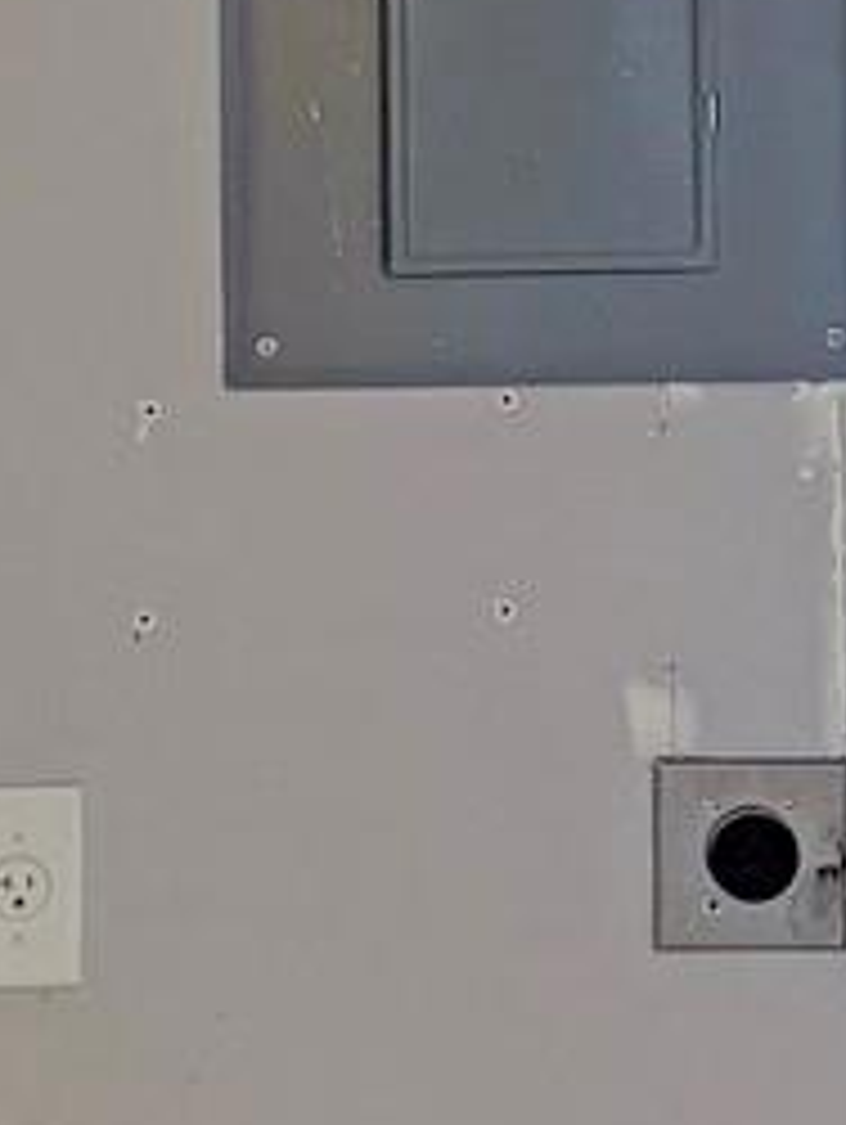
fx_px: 3741
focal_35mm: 115
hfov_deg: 12.9
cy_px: 328
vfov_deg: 17.0
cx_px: 333
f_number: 1.78
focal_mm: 6.76
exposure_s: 1/60
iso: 250
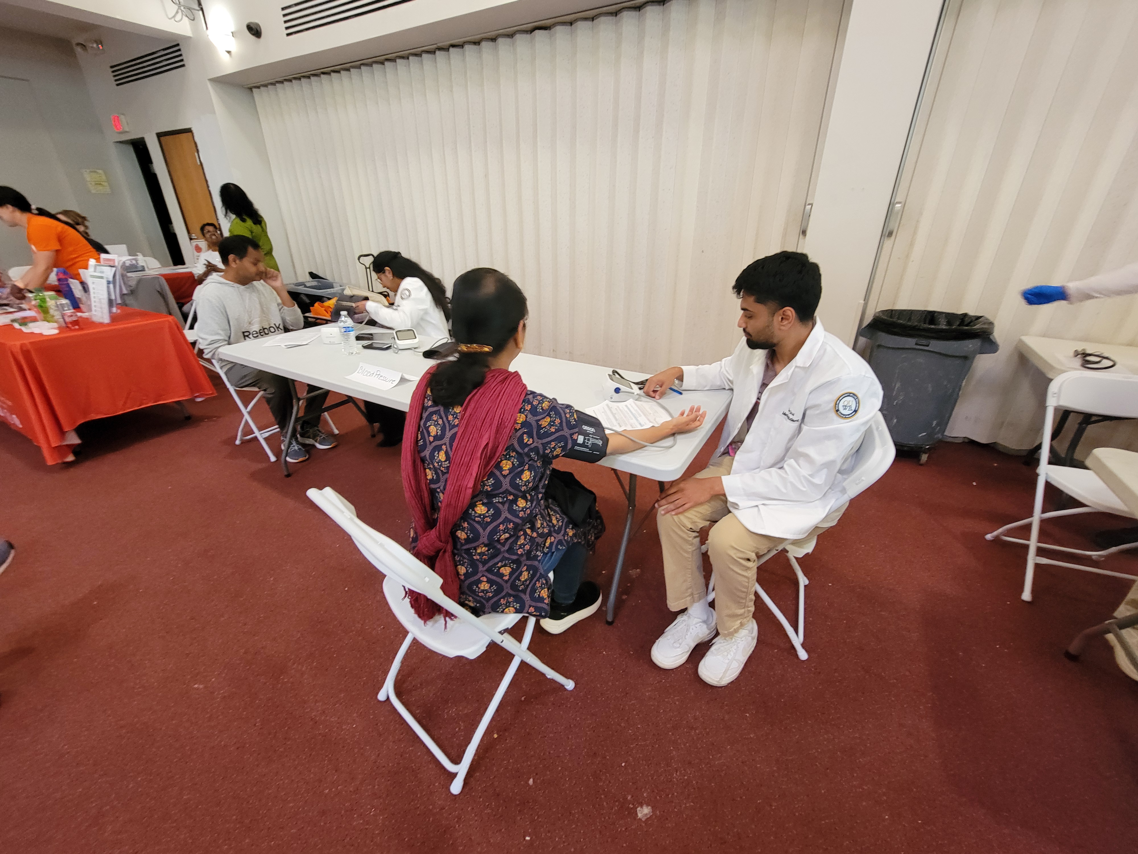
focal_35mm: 13
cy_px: 427
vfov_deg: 89.9
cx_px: 569
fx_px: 427
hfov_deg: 106.2
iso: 500
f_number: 2.2
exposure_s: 1/30
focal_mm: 2.2
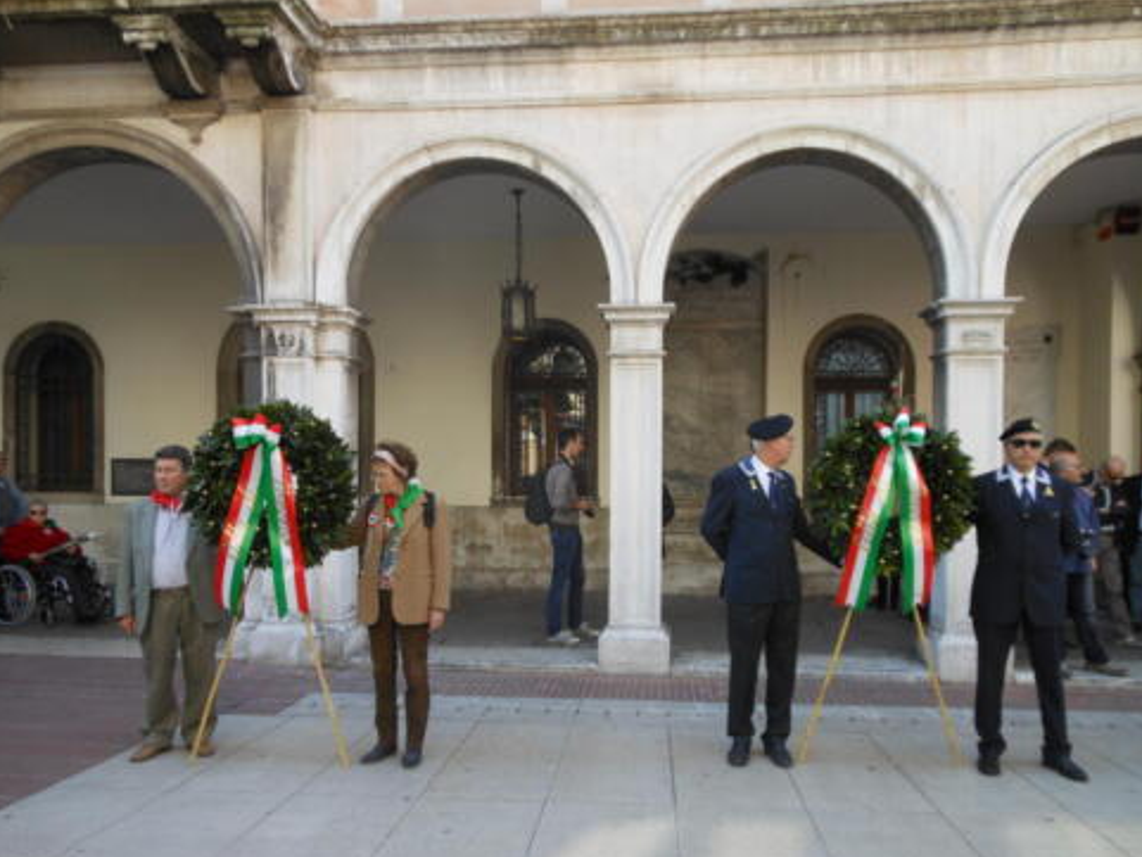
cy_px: 440
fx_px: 858
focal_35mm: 26
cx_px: 584
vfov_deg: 53.1
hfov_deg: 67.3
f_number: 3.2
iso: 80
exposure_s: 1/160
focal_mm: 4.5
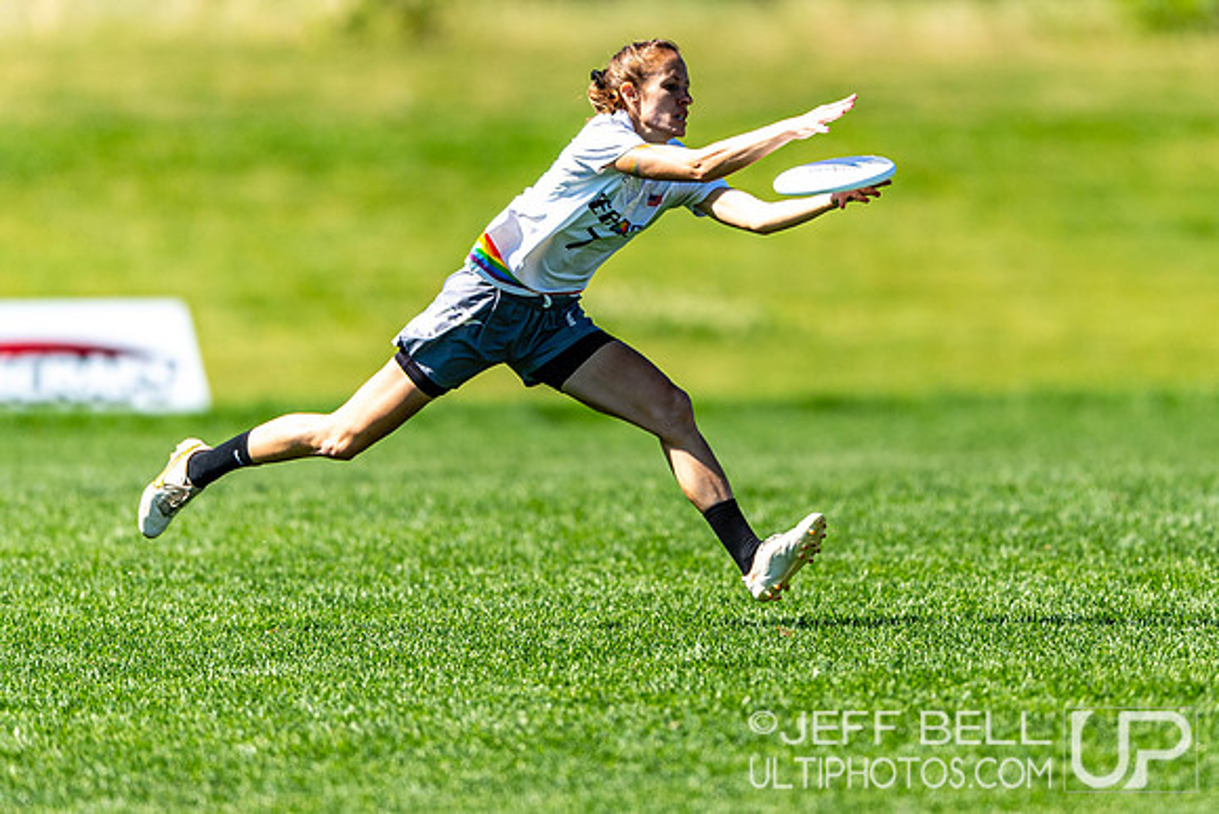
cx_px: 761
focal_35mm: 709
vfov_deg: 1.9
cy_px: 263
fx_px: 24016
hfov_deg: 2.9
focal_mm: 400
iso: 100
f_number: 2.8
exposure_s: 1/2500
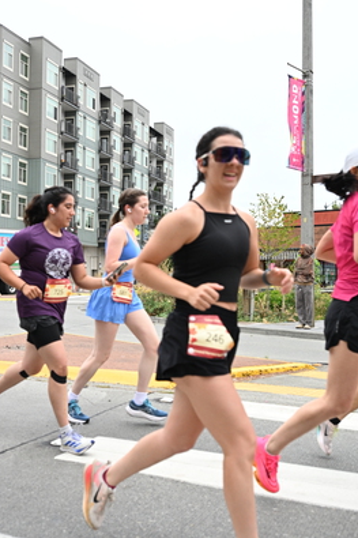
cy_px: 251
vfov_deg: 42.2
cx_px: 131
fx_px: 697
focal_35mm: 47
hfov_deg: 28.7
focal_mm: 33.5
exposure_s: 1/800
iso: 1600
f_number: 4
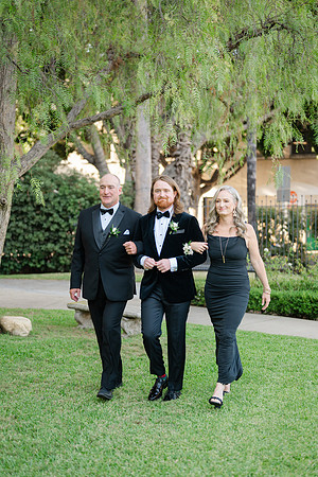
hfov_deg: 27.0
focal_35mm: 50
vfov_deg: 39.6
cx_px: 159
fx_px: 662
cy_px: 238
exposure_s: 1/320
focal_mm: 50
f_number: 1.8
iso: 100
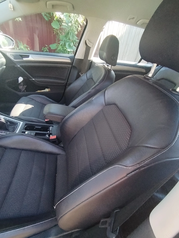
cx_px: 90
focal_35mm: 17
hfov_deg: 74.7
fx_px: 117
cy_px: 119
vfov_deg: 91.0
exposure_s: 1/100
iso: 142
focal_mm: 1.42
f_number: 2.2
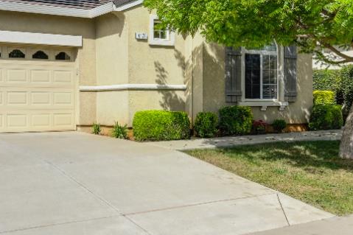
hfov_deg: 39.8
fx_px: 476
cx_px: 99
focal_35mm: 49
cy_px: 96
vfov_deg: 27.7
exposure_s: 1/800
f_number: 14
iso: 500
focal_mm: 15.5
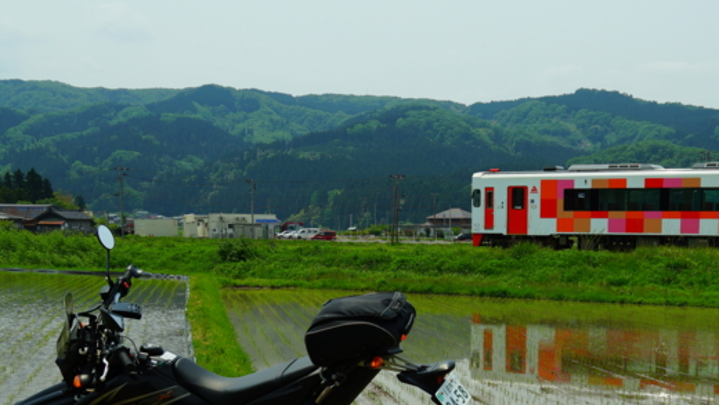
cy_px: 360
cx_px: 488
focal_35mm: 58
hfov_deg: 35.6
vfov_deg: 20.4
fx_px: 1106
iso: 100
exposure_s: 1/750
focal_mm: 24
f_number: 6.7
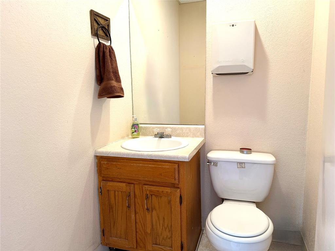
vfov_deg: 56.8
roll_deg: +0.8
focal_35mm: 24
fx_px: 232
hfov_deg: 71.6
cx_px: 168
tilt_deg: -8.5
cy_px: 126
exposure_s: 1/60
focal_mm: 6.76
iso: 200
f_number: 1.78
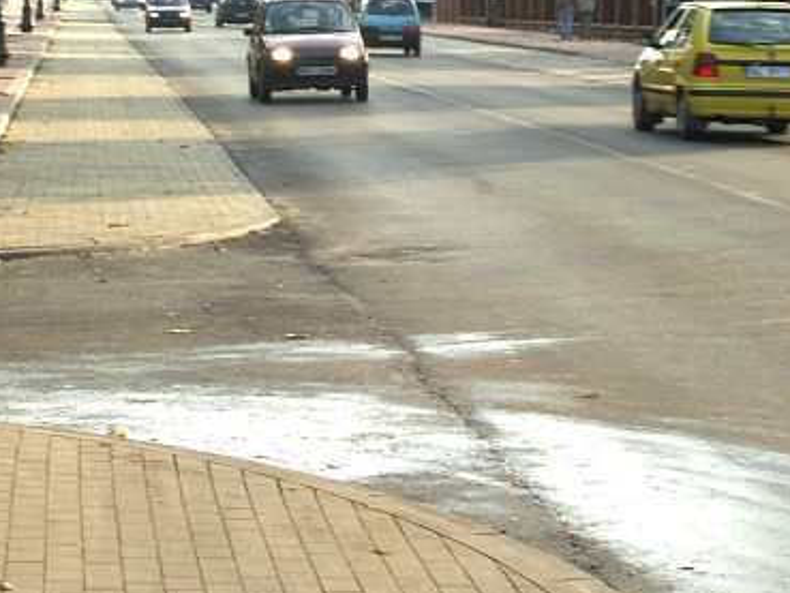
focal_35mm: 143
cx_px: 437
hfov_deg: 13.8
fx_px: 3265
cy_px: 120
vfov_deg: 10.3
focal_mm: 16.98
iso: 64
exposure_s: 1/125
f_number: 6.3
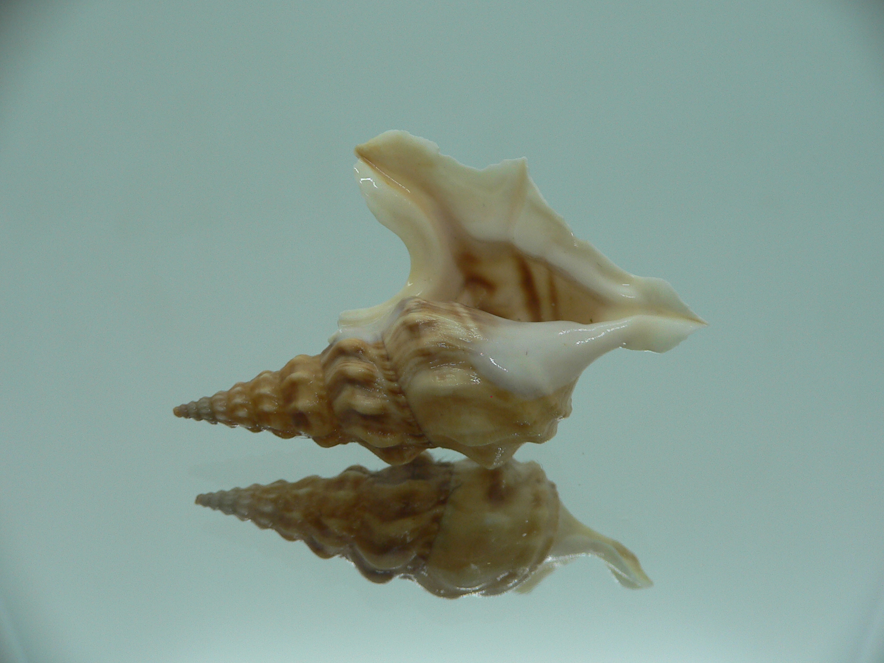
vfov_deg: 40.7
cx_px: 442
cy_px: 332
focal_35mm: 35
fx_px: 894
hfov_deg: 52.6
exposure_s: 1/60
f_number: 2.8
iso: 80
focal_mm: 4.6
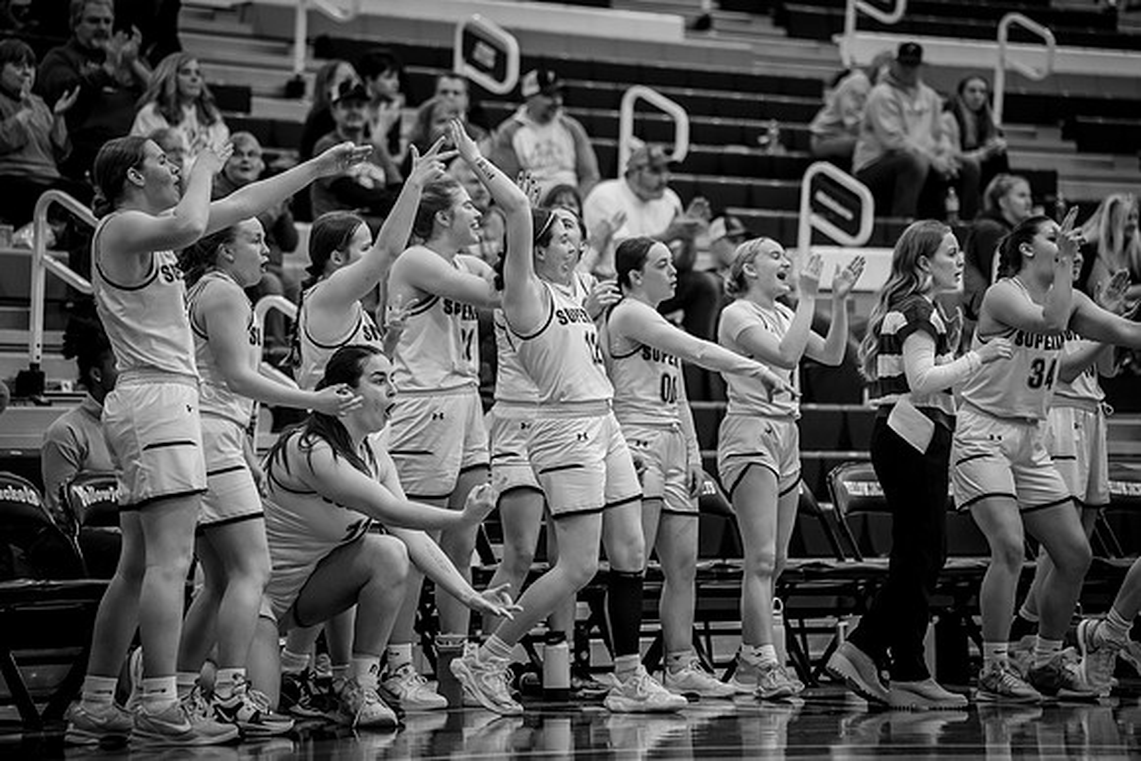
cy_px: 357
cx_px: 610
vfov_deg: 8.1
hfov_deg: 12.1
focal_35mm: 169
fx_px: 5364
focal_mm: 150
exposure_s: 1/640
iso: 1600
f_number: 2.8
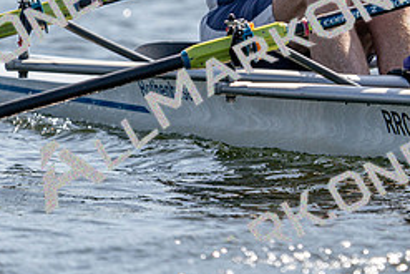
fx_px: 10073
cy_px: -44
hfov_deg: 2.3
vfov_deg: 1.6
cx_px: 377
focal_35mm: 884
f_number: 6.3
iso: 250
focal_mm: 376
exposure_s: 1/2000
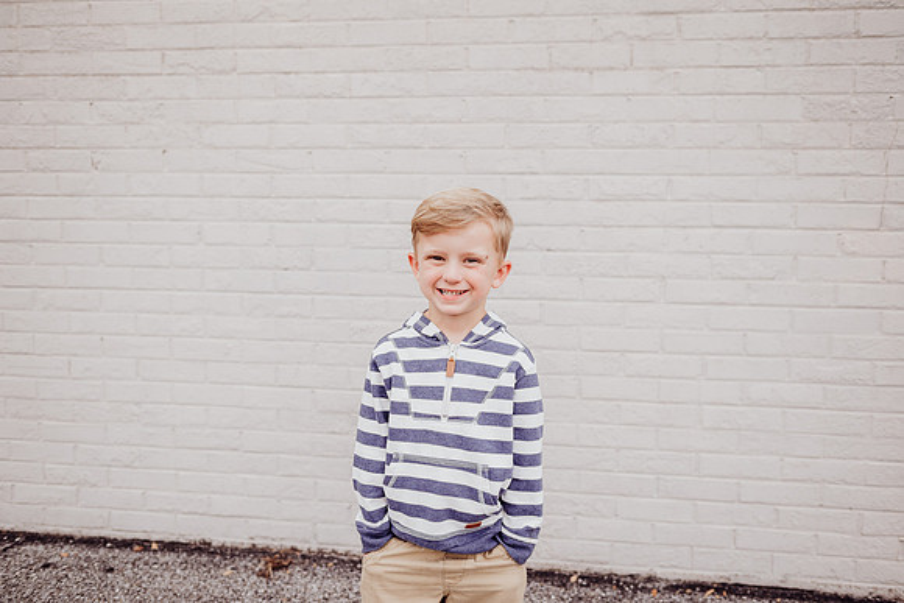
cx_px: 452
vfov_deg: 53.2
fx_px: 603
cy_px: 302
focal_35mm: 24
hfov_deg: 73.7
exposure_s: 1/200
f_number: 2.5
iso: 200
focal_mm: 24
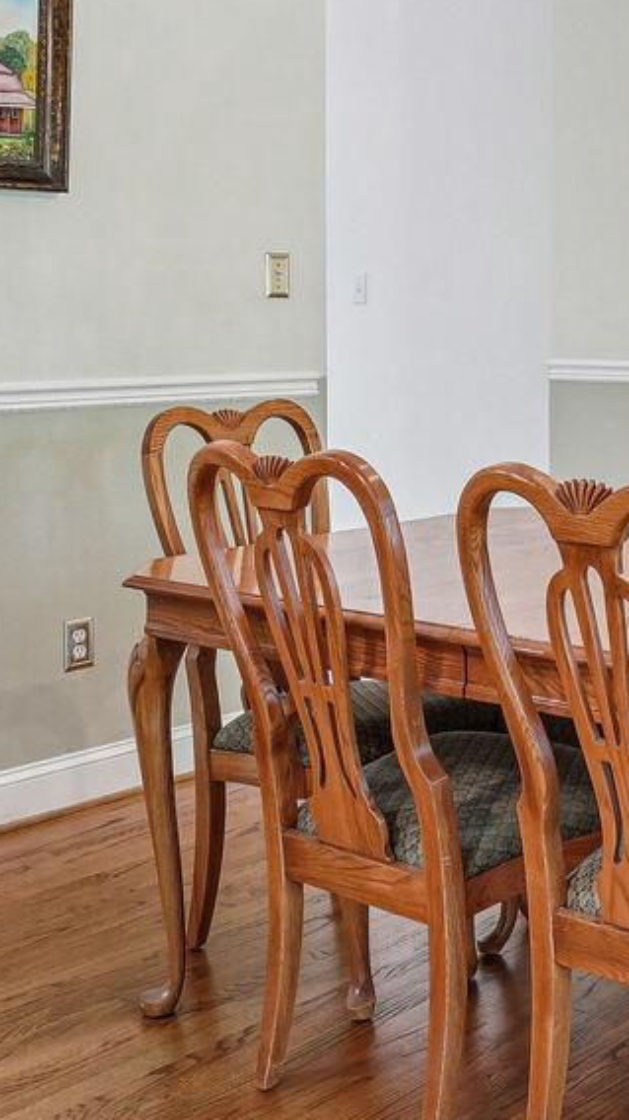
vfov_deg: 39.7
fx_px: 1514
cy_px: 302
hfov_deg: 21.6
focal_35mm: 51
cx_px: 777
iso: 400
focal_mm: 16
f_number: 9
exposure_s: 1/20
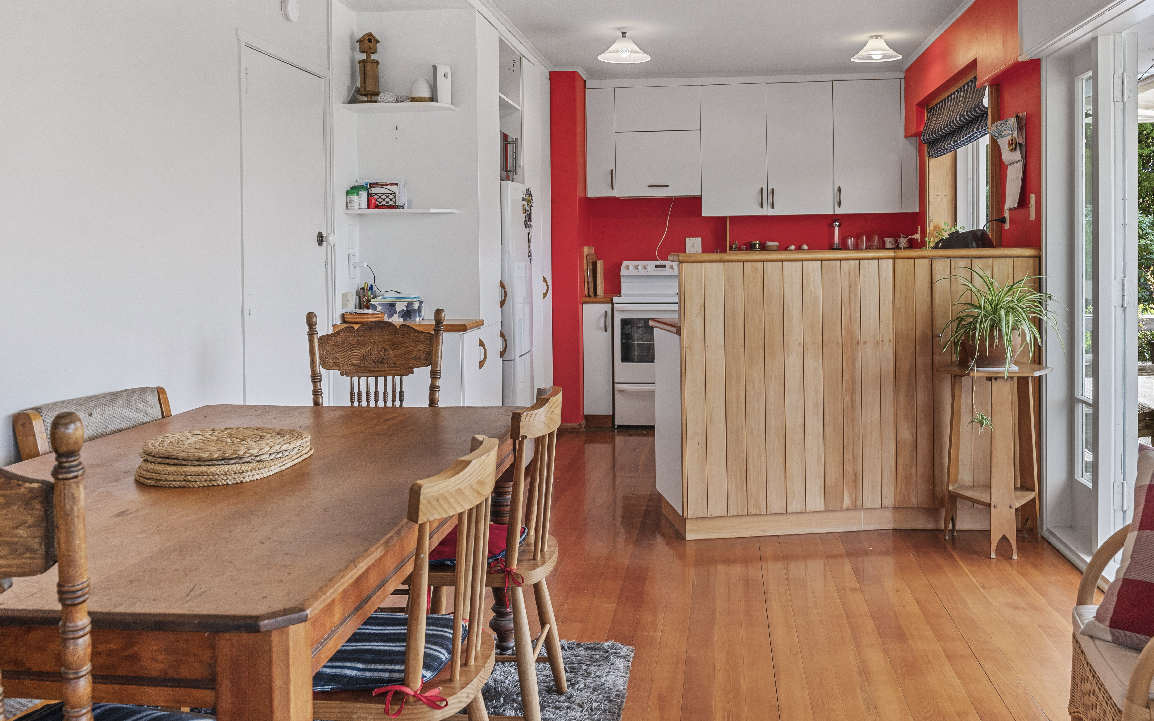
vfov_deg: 38.9
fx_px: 1012
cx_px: 599
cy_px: 255
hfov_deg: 59.4
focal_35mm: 32
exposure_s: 1/50
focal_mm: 21.8
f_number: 8
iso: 640
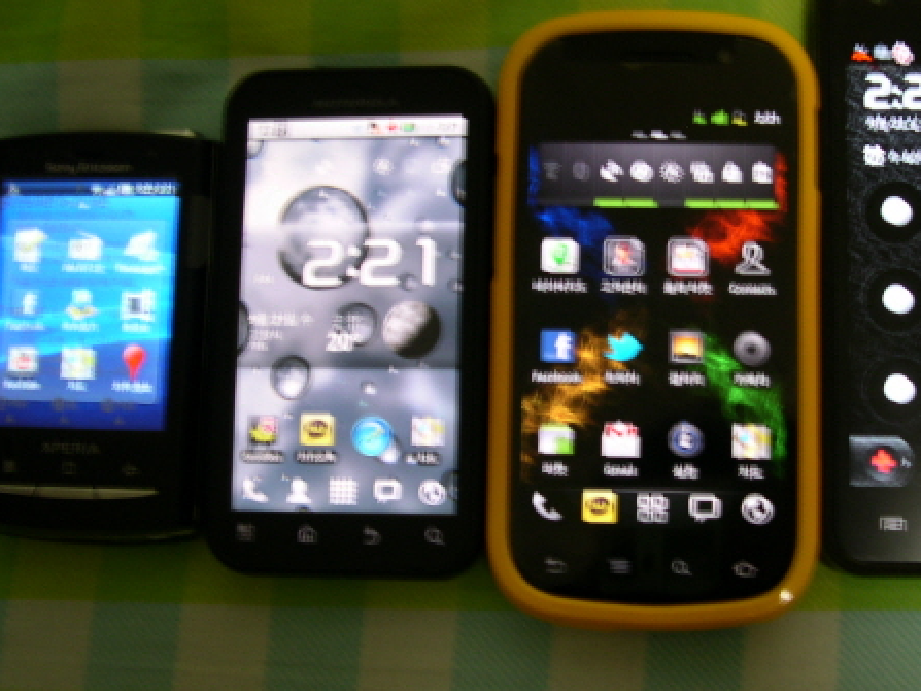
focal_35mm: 51
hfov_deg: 37.3
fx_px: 1357
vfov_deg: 28.5
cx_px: 562
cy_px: 340
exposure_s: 1/5.1
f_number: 2.8
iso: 107
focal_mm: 8
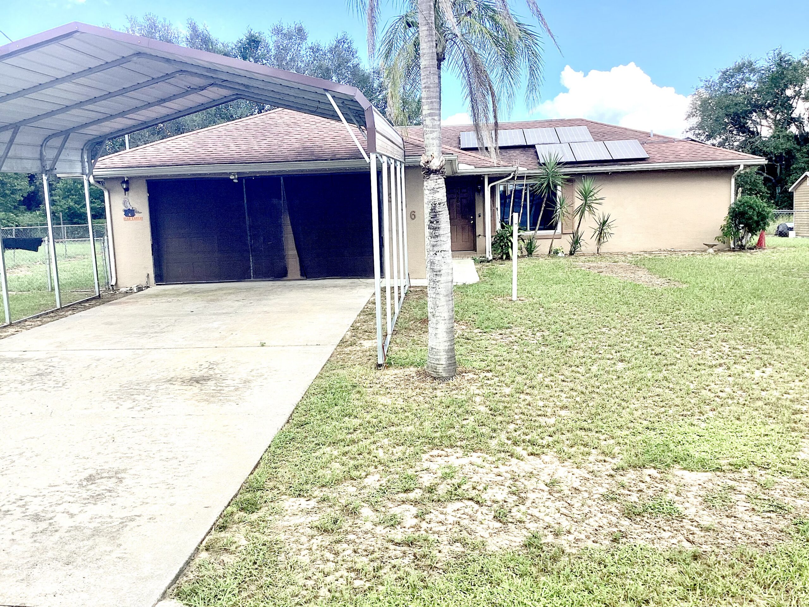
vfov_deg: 45.4
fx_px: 724
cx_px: 404
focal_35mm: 31
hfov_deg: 58.4
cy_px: 304
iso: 25
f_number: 2.4
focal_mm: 3.3
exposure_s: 1/272
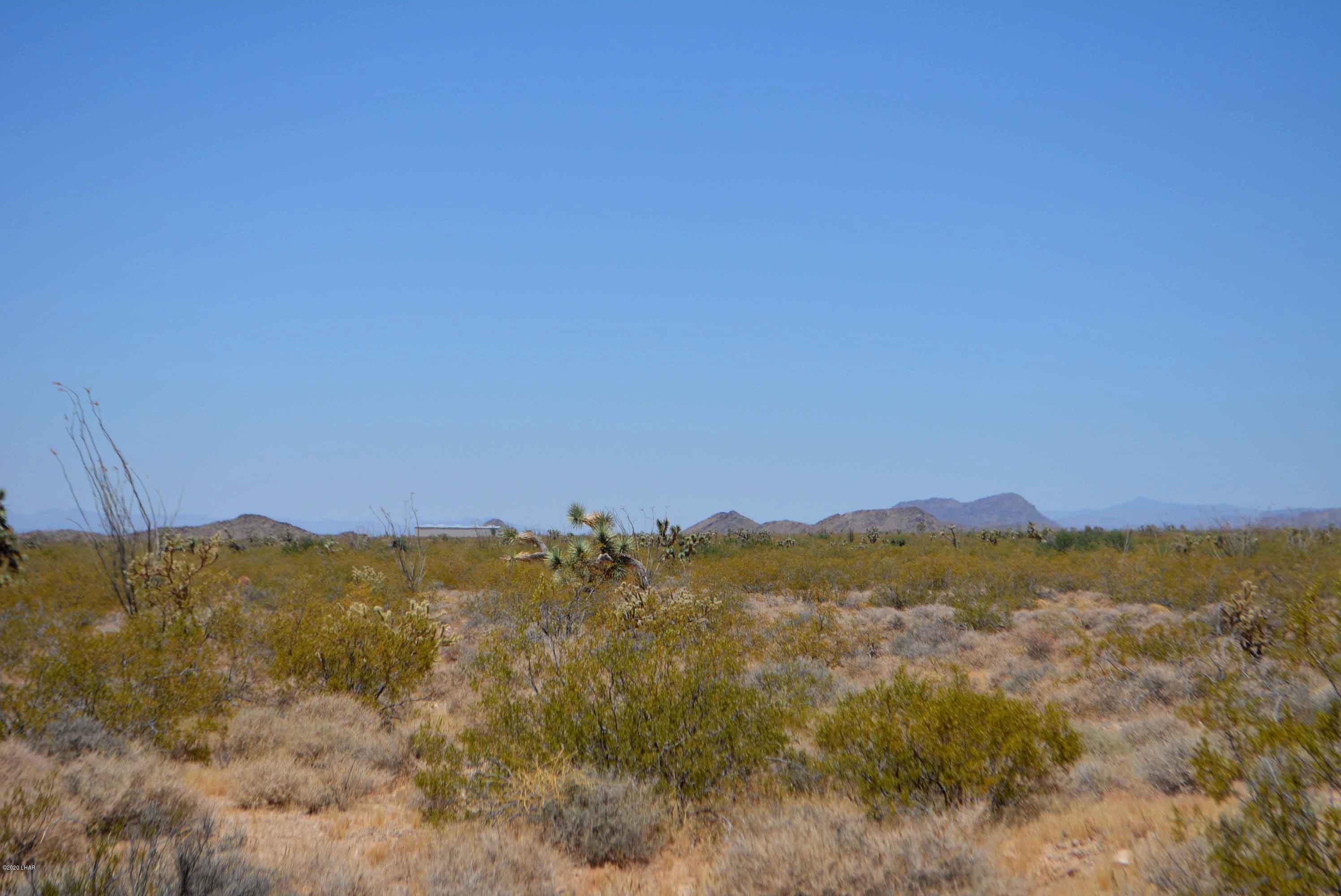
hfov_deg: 24.6
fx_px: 3075
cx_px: 670
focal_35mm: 82
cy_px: 448
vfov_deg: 16.6
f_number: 7.1
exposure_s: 1/2000
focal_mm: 55
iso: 400
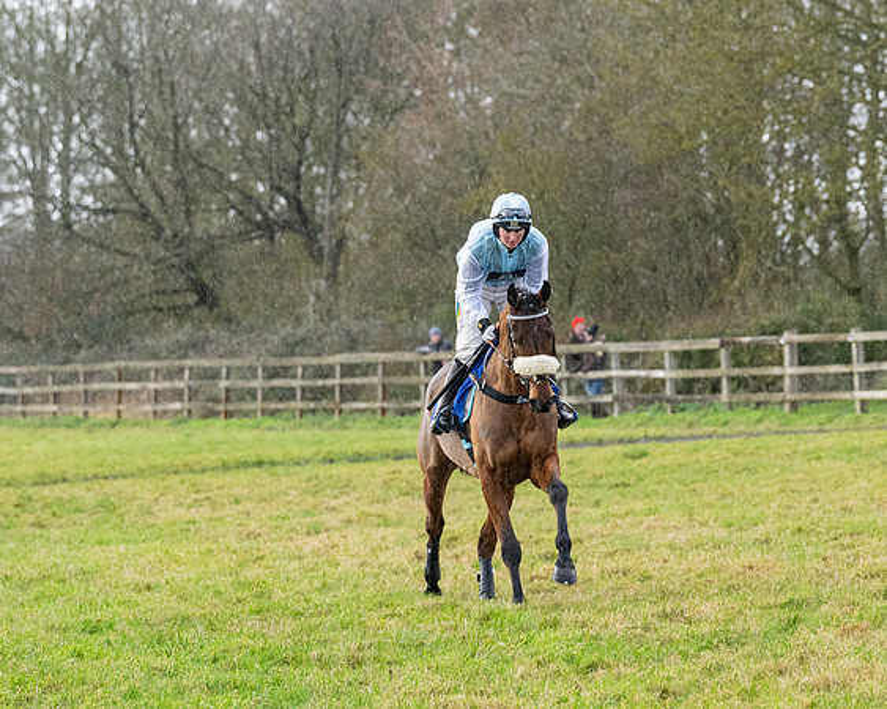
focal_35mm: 203
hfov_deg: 9.5
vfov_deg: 7.6
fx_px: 5322
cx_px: 459
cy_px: 354
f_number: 4
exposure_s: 1/400
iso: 1600
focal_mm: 120
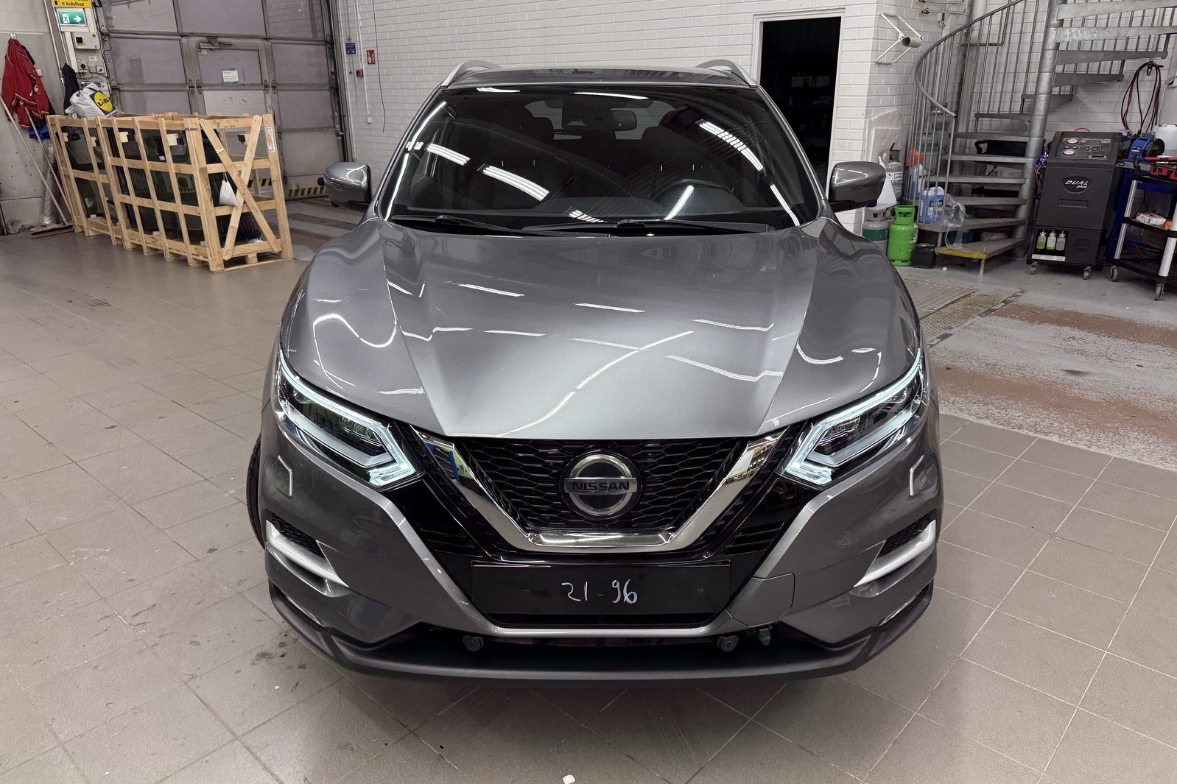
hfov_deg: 71.5
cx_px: 588
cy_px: 395
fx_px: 817
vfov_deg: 51.3
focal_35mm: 25
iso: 160
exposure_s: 1/100
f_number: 1.78
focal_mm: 6.76
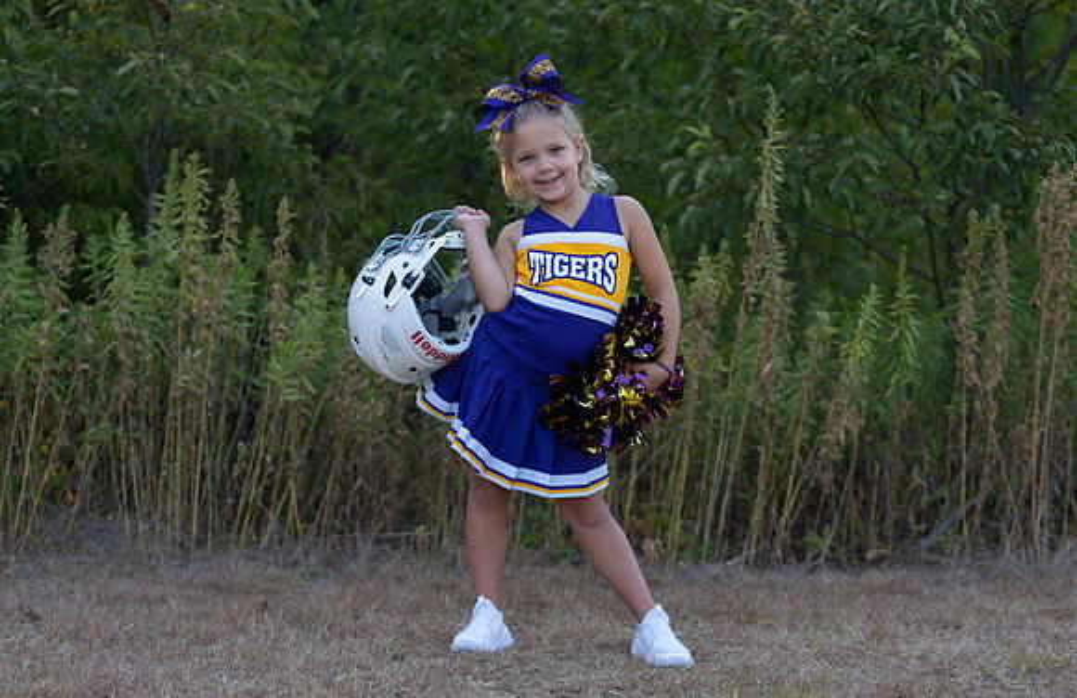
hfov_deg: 23.3
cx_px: 575
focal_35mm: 88
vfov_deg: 15.2
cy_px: 365
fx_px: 2610
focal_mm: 79
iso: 125
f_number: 2.8
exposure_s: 1/320
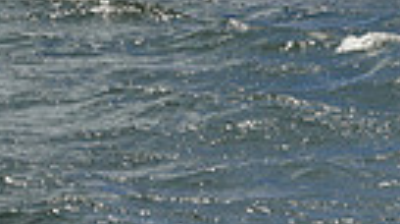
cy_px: -575
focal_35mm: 313
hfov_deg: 6.9
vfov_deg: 3.7
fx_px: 3315
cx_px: 413
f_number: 10
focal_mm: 70
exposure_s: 1/1600
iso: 400
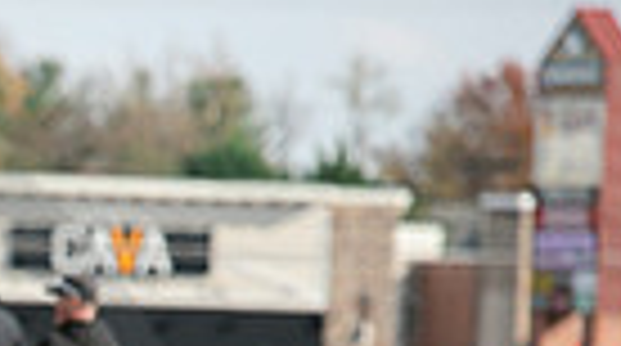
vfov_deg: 1.4
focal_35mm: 883
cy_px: 744
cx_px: -531
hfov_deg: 2.4
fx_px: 14512
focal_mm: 200
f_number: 4.5
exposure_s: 1/1250
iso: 250
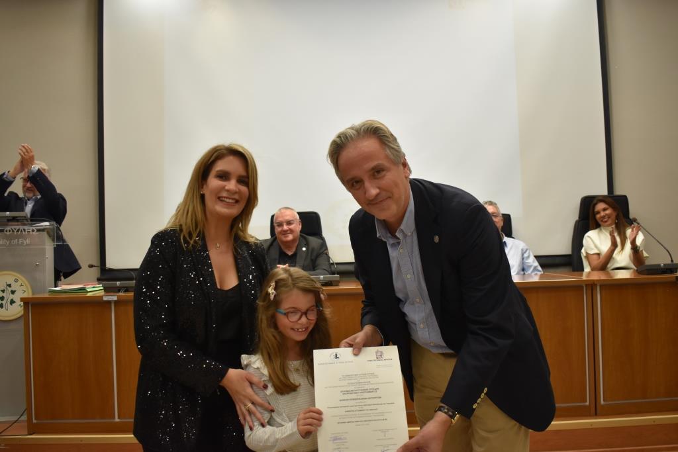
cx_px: 339
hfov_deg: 57.2
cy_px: 226
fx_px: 622
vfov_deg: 40.0
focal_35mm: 33
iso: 800
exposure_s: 1/160
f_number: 3.8
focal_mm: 22
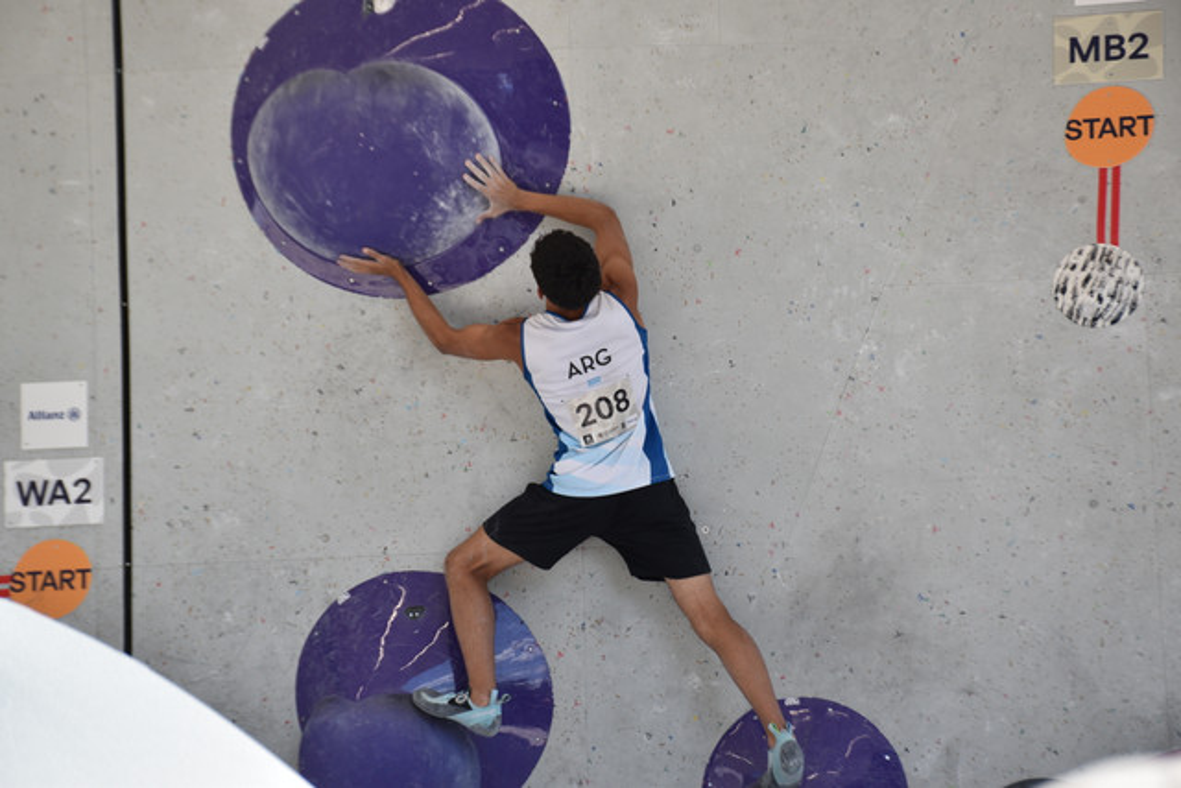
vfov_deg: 10.8
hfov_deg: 16.1
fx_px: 4183
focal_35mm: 128
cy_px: 394
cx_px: 590
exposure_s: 1/250
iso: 200
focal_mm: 85
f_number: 8
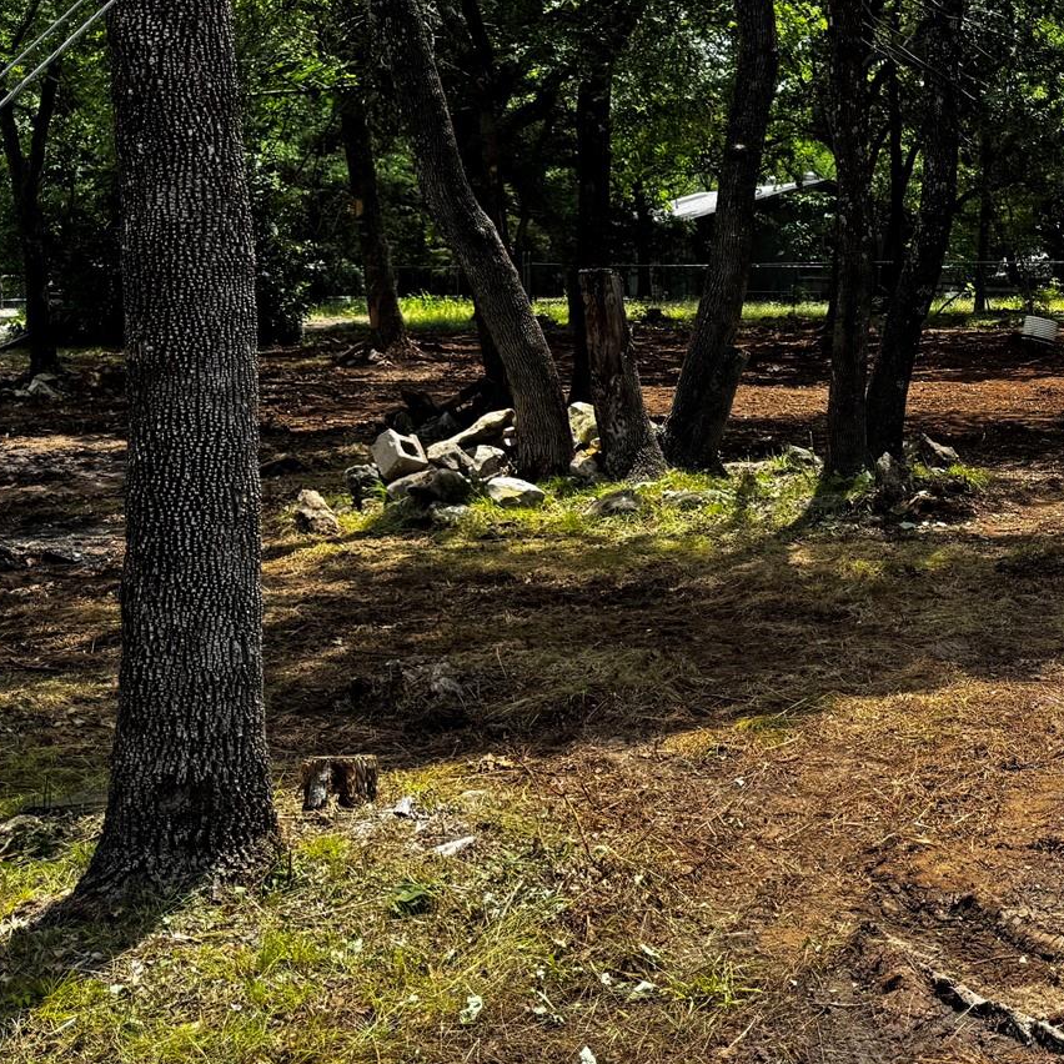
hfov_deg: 30.5
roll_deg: -0.5
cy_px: 415
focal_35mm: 51
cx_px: 1121
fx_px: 1774
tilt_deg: -6.3
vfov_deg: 33.3
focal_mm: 6.76
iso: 80
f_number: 1.78
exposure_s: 1/1637
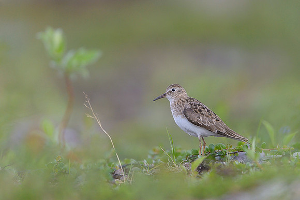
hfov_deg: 2.9
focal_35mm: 711
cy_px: 94
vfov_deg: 1.9
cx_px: 179
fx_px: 5921
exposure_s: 1/1000
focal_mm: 500
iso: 1000
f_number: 4
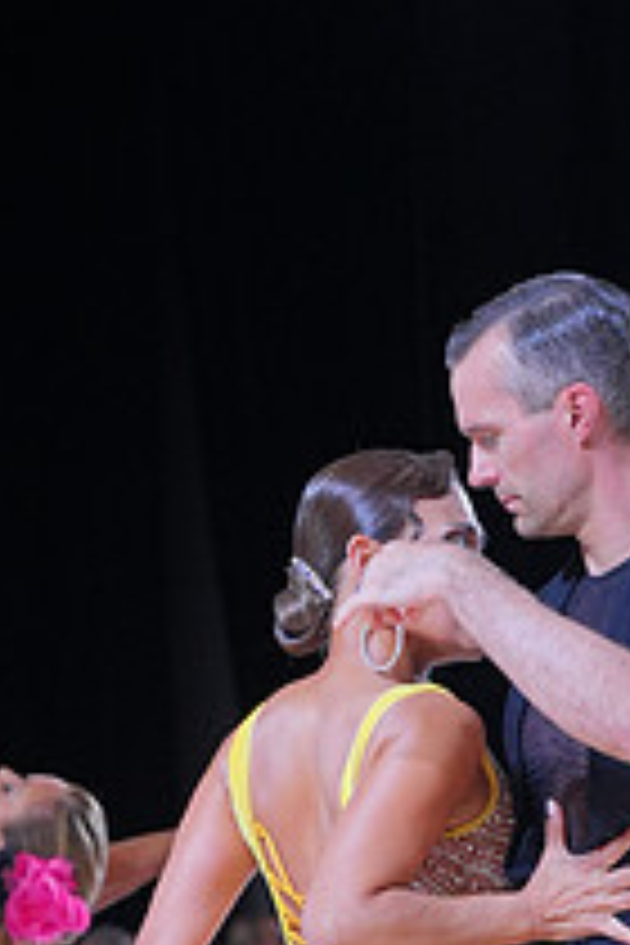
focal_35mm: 298
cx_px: 488
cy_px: 1107
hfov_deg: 4.6
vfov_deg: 6.9
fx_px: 7822
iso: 1600
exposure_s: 1/400
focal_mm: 108
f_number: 5.6
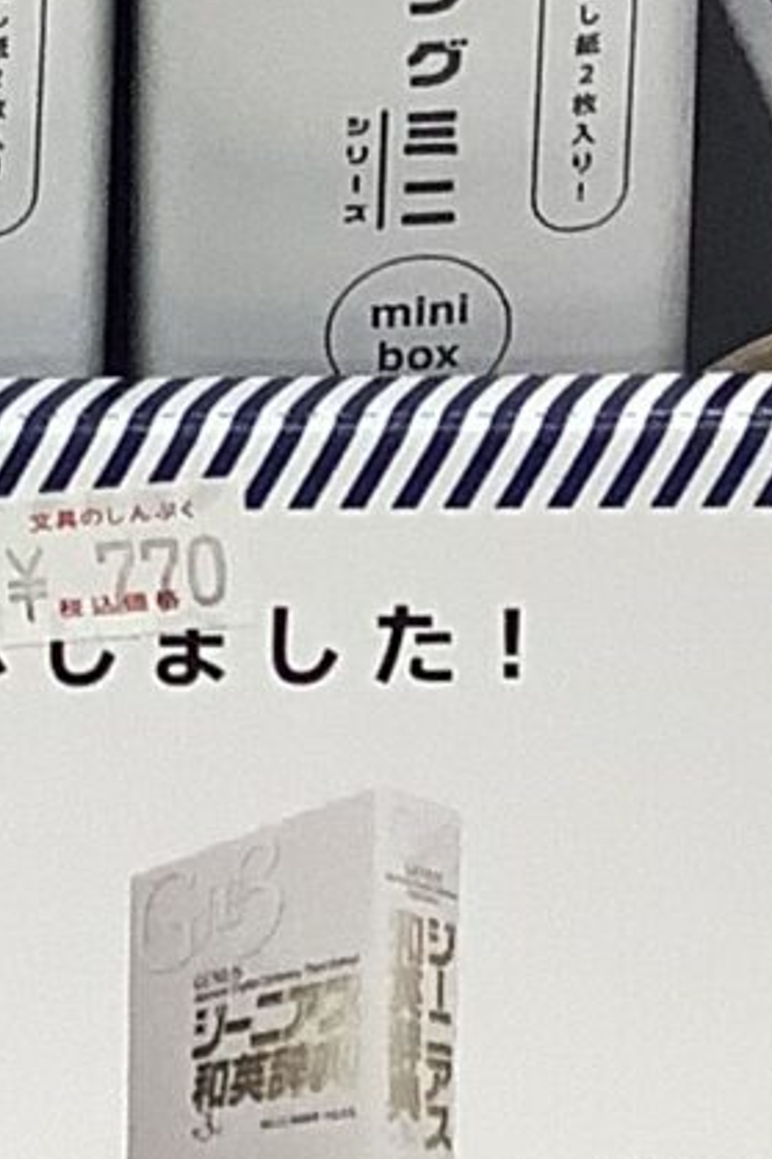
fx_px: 6342
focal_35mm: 197
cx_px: -625
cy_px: -1875
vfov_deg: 9.1
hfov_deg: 6.8
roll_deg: -0.4
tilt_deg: -17.5
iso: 80
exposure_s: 1/120
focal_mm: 3.3
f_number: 2.4
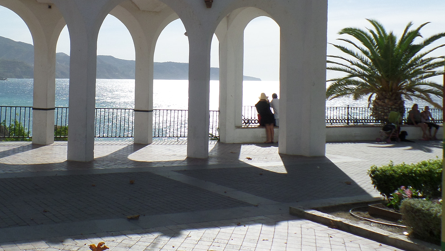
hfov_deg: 43.7
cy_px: 64
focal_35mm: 46
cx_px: 133
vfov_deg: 25.7
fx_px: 543
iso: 100
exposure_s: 1/1000
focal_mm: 5
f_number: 4.1
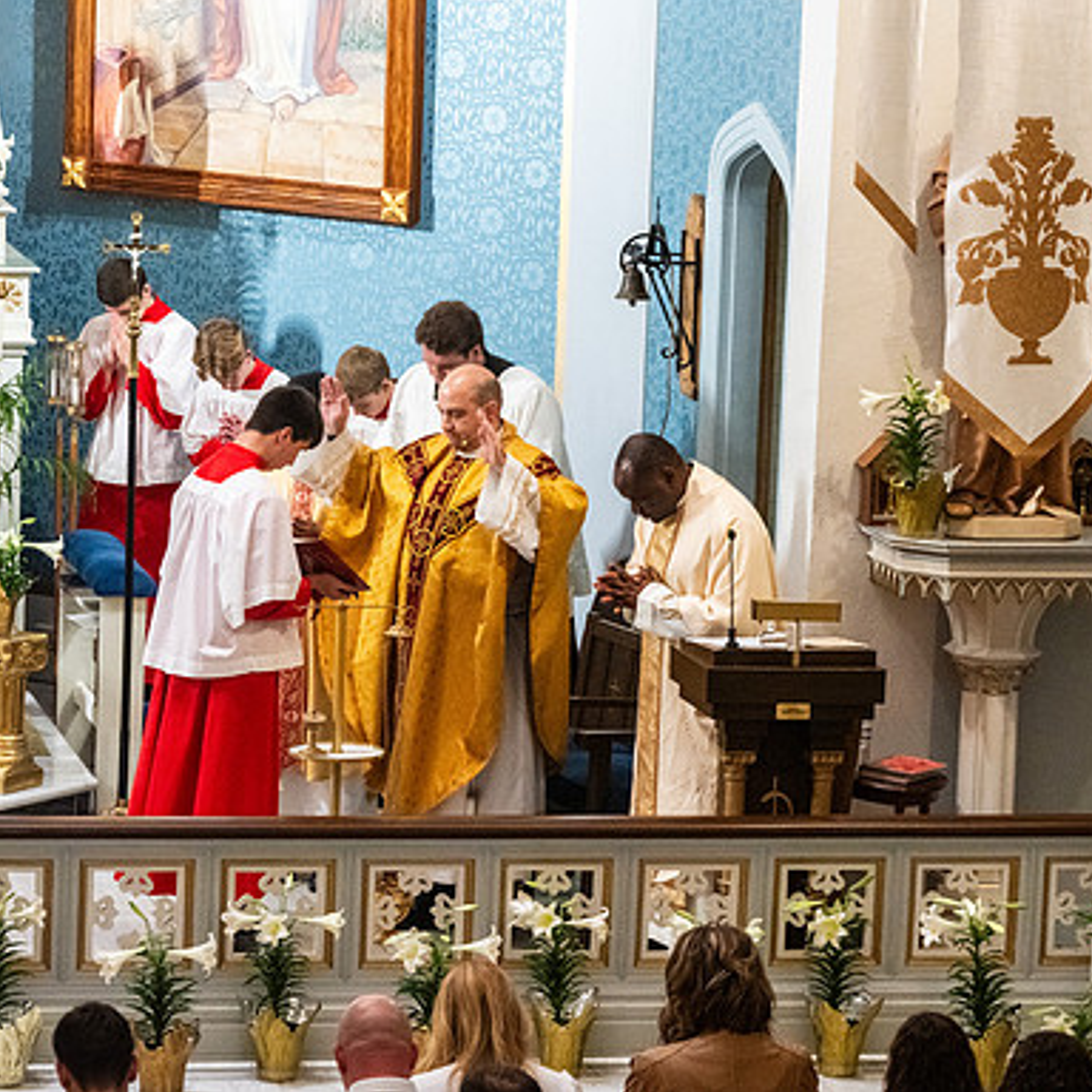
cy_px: 545
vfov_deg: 9.5
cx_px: 523
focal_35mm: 184
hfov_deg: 9.5
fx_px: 6567
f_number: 9
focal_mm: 140
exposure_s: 1/60
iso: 5000
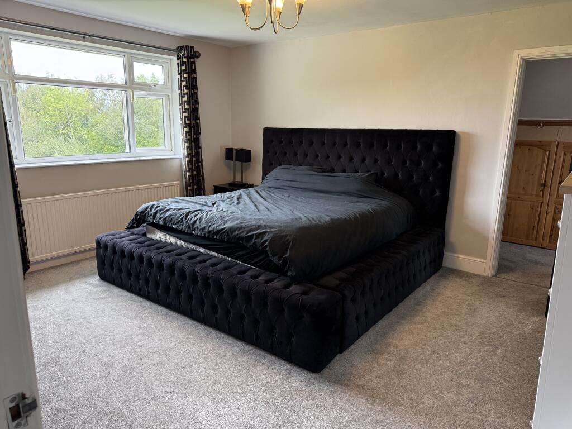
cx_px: 286
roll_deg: -0.5
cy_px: 214
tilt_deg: -12.2
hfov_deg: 71.6
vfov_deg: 56.8
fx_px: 397
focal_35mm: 24
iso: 200
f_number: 1.78
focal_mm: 6.76
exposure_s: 1/108
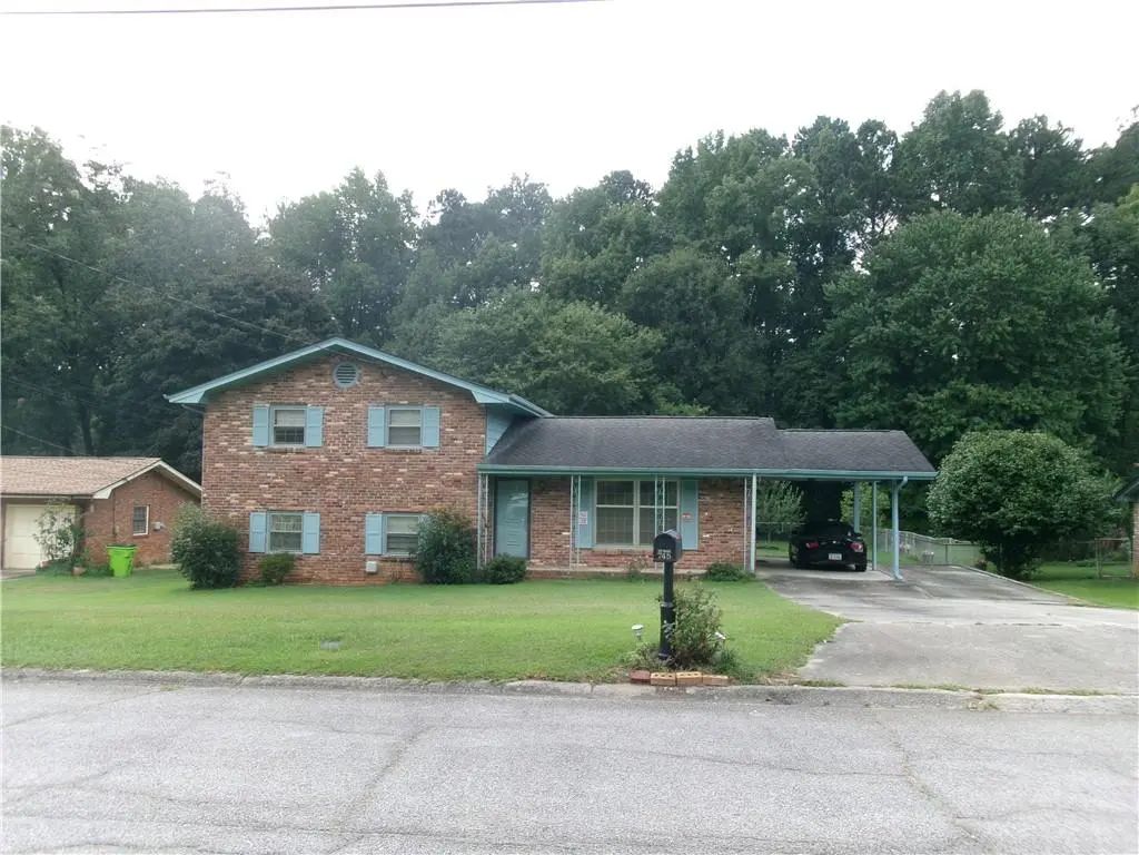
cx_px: 570
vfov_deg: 49.7
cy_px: 428
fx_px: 921
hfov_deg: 63.4
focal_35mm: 28
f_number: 10.8
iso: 100
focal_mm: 5.1
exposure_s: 1/38
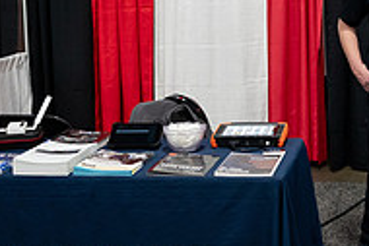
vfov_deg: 17.6
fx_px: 790
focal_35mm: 77
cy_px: 39
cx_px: 364
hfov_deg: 25.1
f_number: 3.2
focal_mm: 24
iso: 2500
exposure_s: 1/250
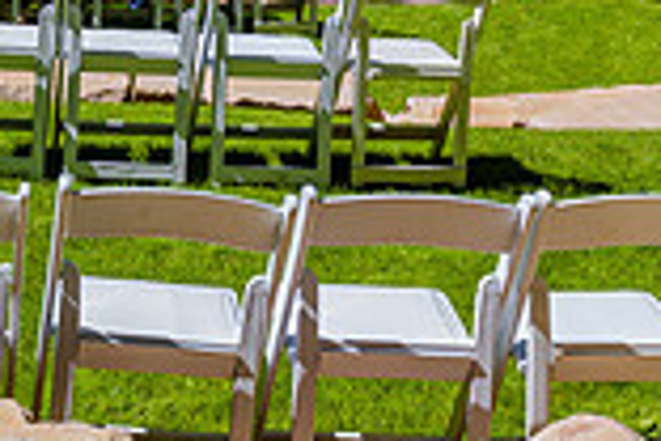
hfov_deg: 19.5
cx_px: 21
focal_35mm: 102
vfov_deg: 13.3
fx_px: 1873
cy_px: 41
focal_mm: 24
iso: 200
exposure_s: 1/500
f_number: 6.3
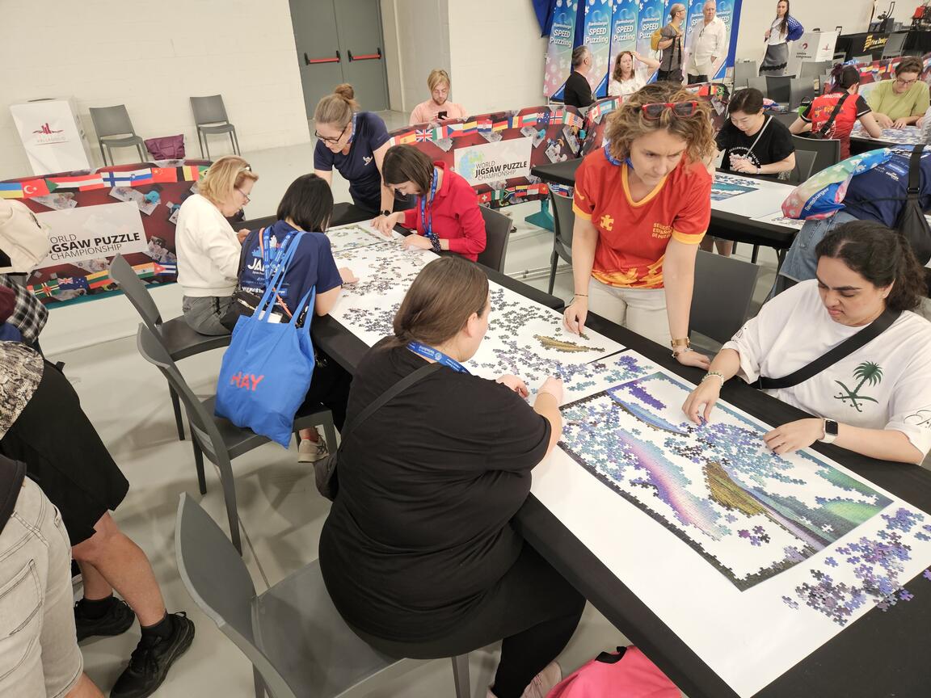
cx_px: 466
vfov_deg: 58.9
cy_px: 349
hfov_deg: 73.9
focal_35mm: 23
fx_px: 619
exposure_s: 1/100
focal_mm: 5.4
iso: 160
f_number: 1.8
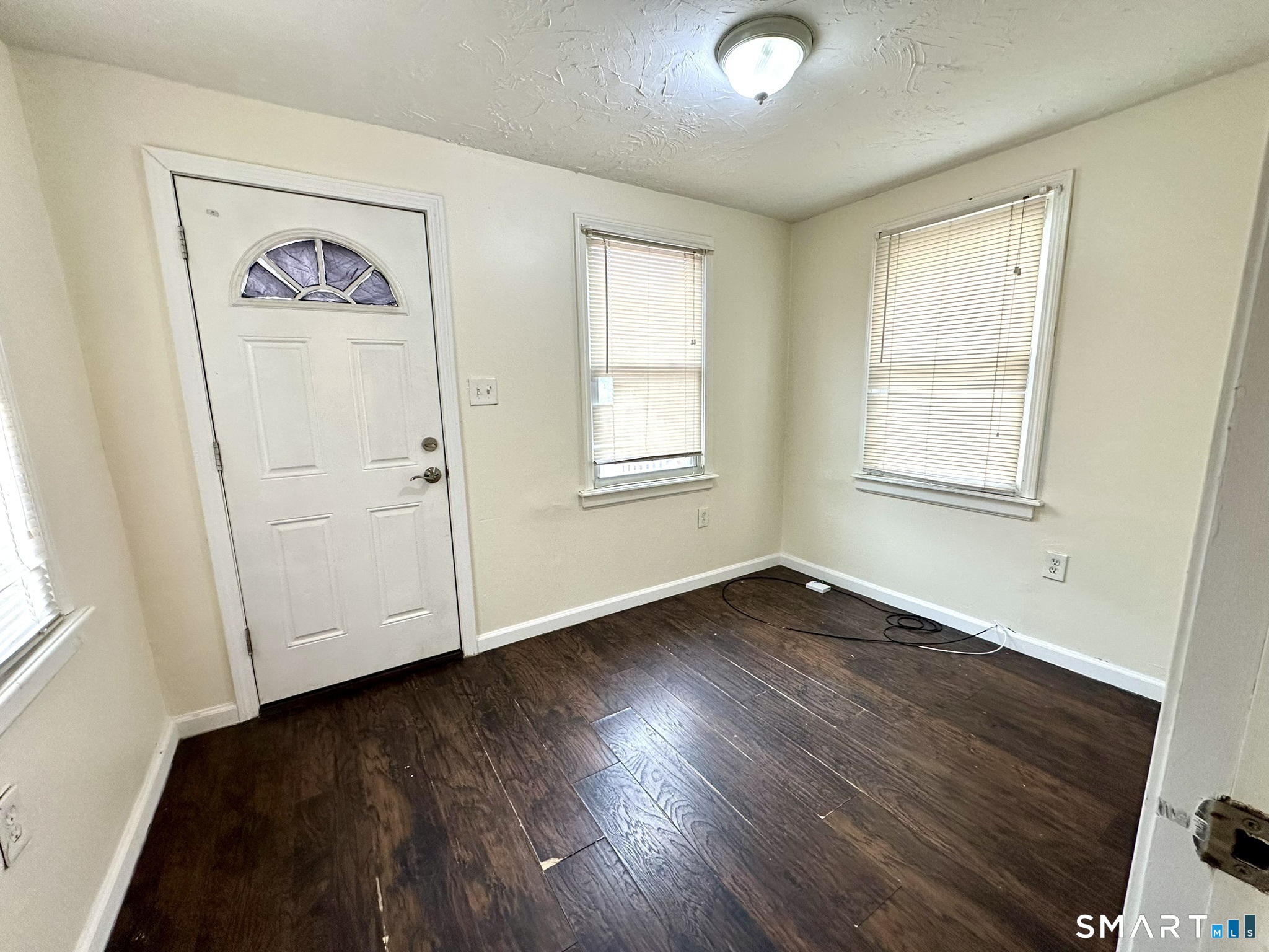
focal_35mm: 14
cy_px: 476
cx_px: 634
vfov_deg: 85.7
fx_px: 513
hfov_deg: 102.1
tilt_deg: -9.5
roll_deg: +0.8
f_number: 2.2
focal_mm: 2.22
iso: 160
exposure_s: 1/120
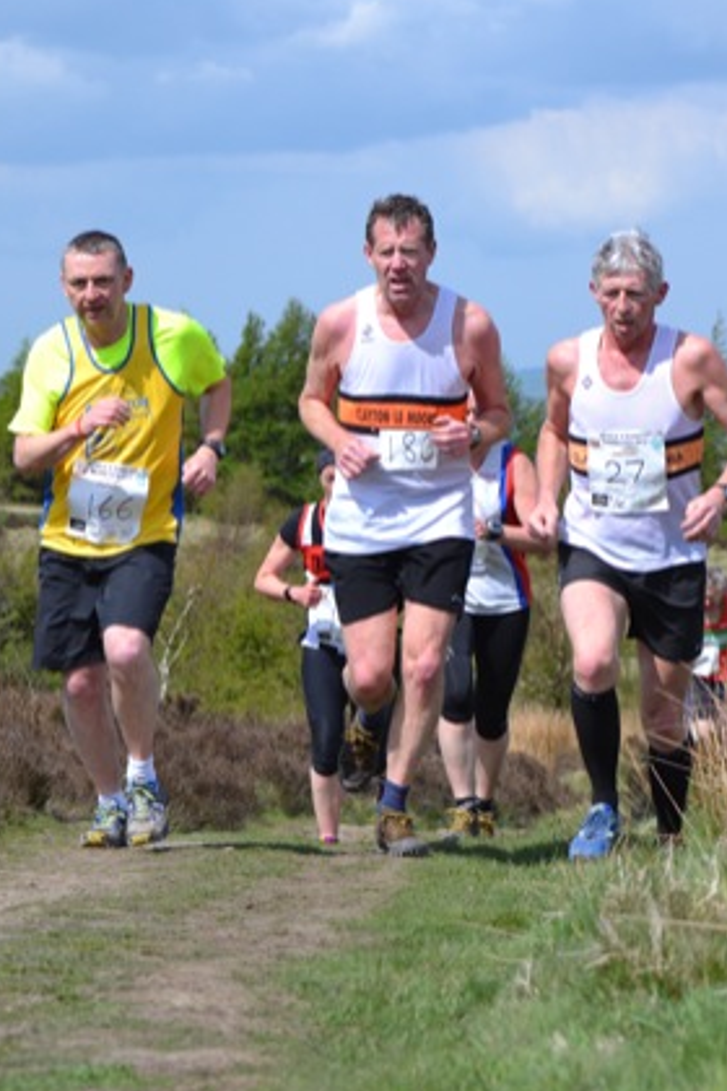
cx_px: 418
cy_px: 527
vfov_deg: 13.2
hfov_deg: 8.9
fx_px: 4695
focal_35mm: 155
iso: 400
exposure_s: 1/2000
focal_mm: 62
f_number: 6.3
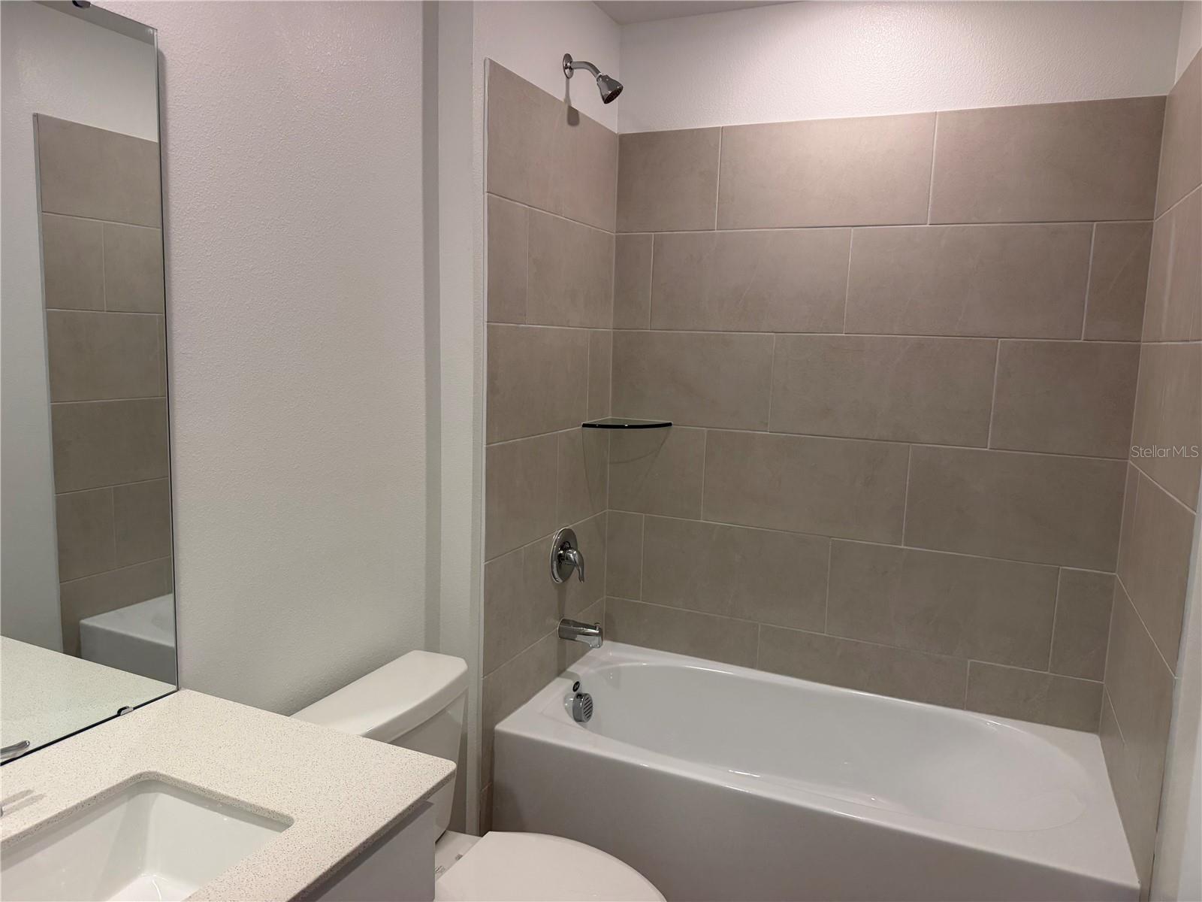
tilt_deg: -6.3
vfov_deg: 56.8
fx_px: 833
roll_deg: -1.3
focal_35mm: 24
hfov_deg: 71.6
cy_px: 451
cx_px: 601
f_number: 1.78
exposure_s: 1/120
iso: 100
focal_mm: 6.76
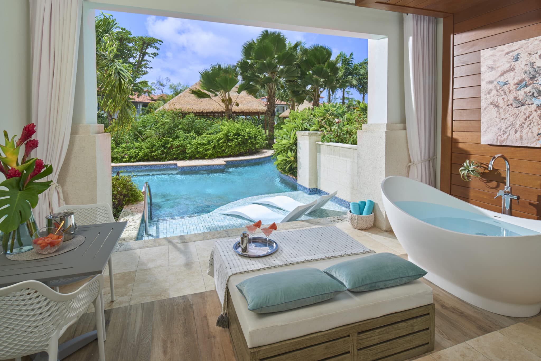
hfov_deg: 86.9
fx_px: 286
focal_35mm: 19
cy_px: 180
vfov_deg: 64.6
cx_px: 270
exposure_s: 1/125
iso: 200
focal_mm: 19
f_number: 9
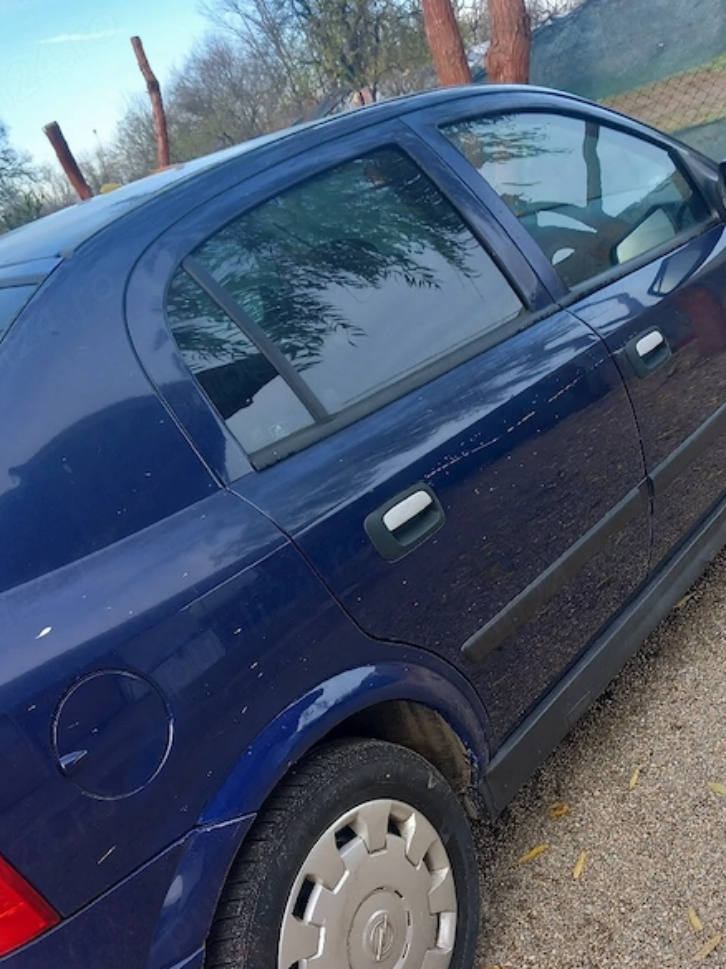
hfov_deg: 38.6
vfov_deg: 49.2
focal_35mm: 37
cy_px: 649
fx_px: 1035
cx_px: 333
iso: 25
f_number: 1.8
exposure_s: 1/60.2
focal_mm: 4
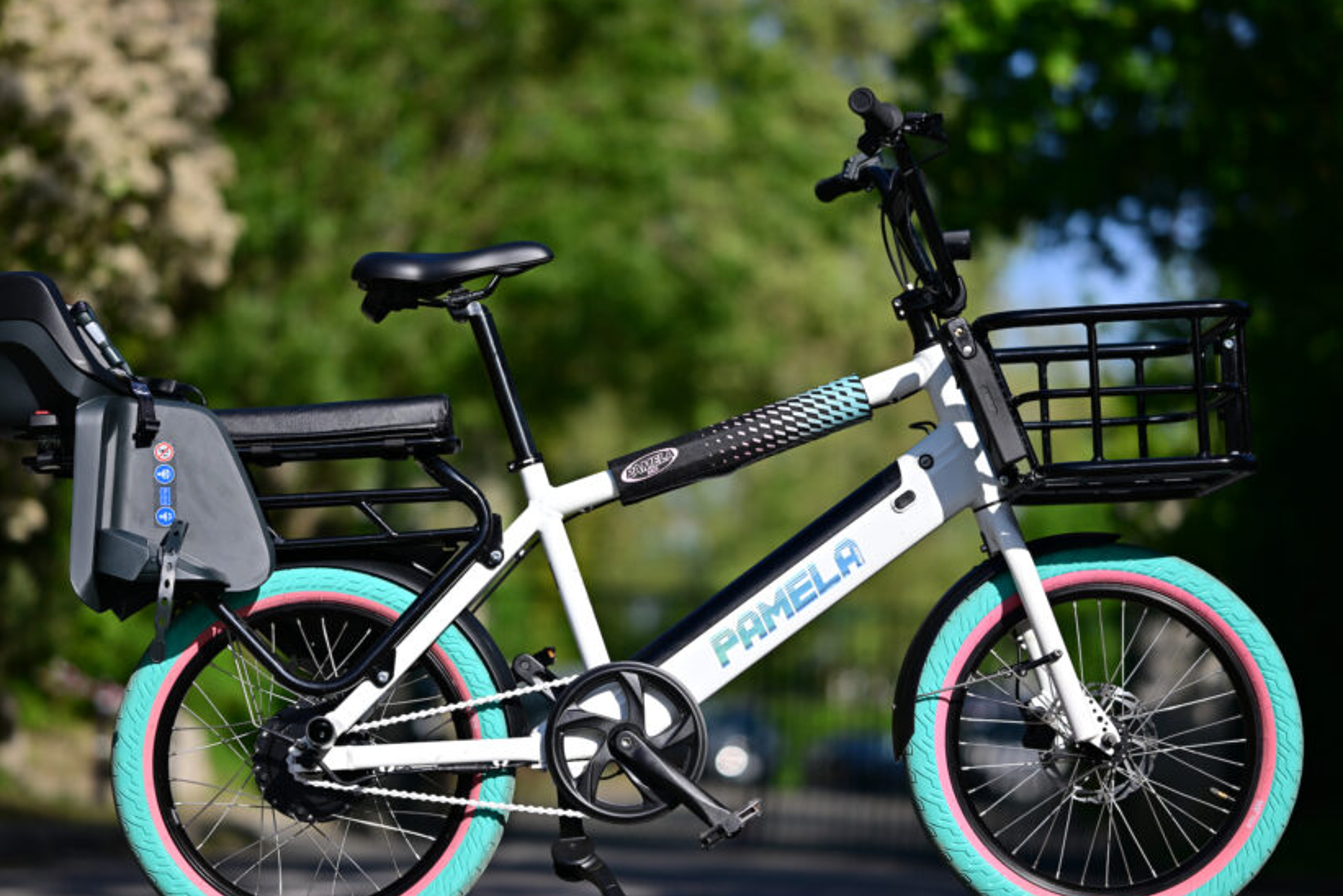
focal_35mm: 106
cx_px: 610
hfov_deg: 19.3
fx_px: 3956
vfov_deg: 12.9
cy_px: 483
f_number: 1.8
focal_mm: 85
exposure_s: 1/5000
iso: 64
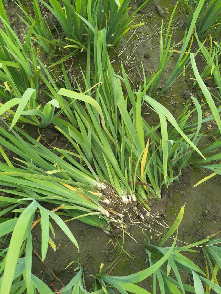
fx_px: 221
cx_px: 110
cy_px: 147
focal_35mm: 26
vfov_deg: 67.3
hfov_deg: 53.1
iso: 80
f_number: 1.8
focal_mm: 4.84
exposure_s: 1/160
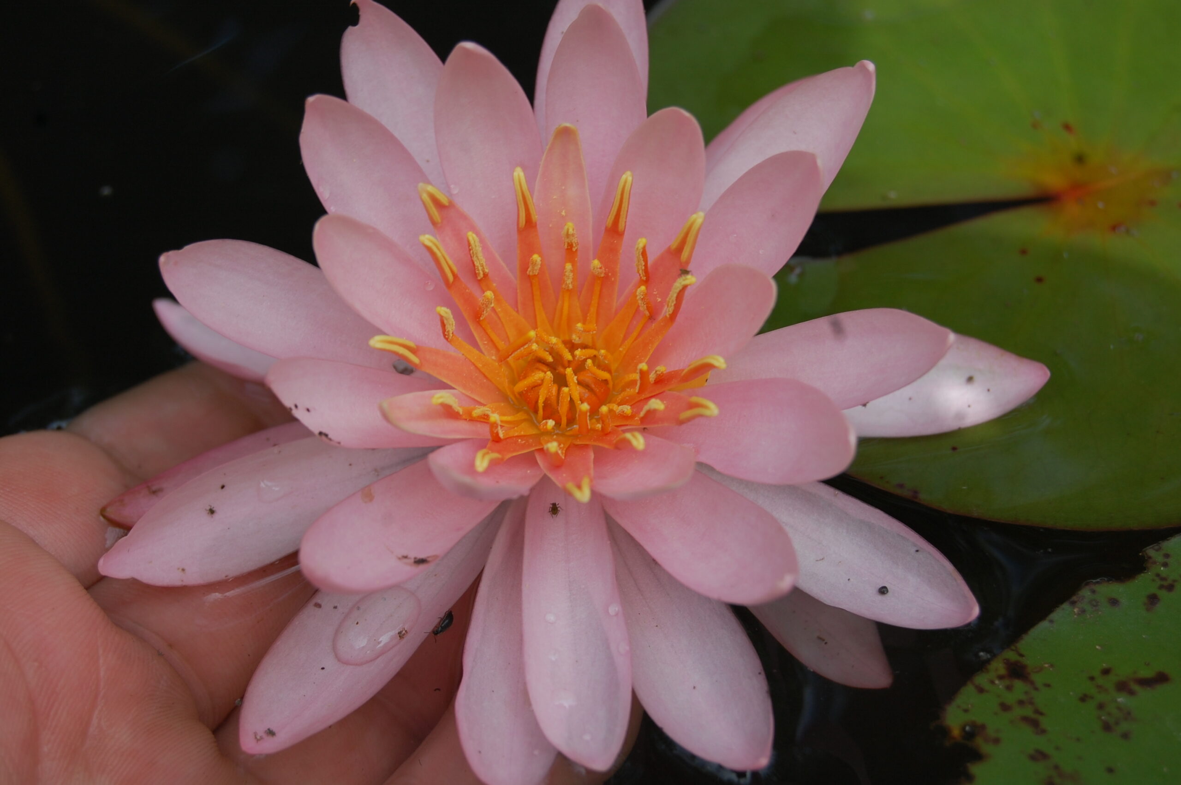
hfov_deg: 24.6
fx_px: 2704
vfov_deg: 16.5
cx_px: 590
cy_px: 392
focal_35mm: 82
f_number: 8
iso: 200
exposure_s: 1/250
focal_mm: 55
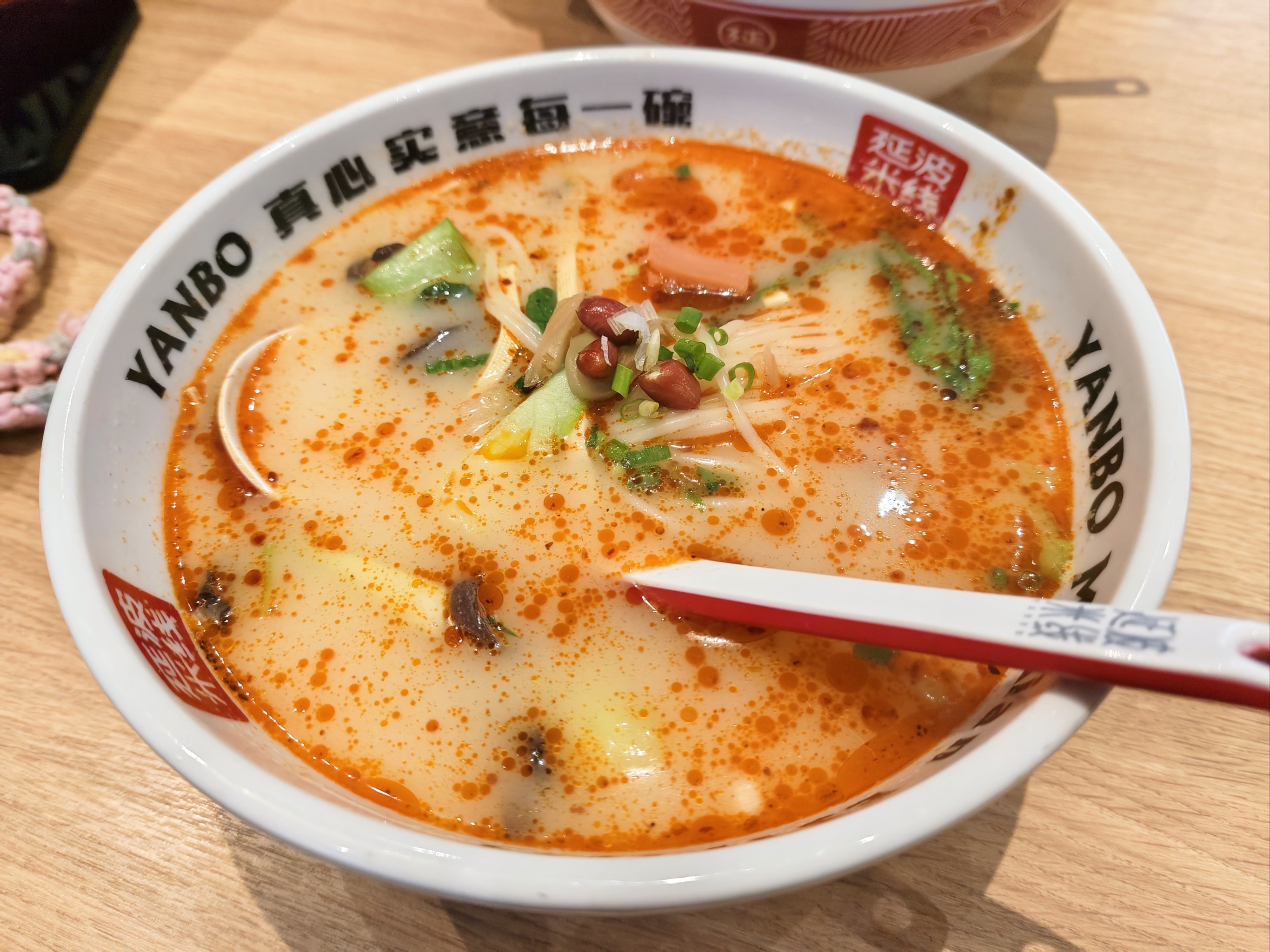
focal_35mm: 23
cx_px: 635
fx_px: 844
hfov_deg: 73.9
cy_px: 476
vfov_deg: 58.9
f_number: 1.75
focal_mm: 5.5
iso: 71
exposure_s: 1/250
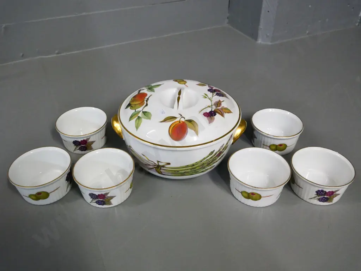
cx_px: 180
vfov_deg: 46.8
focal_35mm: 30
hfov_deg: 60.0
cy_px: 136
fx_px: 313
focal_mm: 15
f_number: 5.6
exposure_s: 1/125
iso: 3200
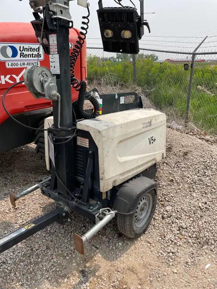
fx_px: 217
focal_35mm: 26
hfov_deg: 53.1
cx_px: 108
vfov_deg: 67.3
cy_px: 144
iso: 50
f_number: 1.6
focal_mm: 4.2
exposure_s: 1/4651
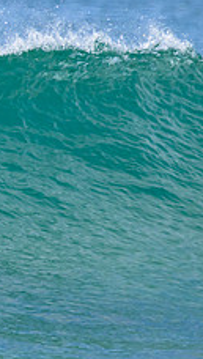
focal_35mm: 2128
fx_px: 20274
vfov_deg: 1.0
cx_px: -195
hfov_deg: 0.6
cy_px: 61
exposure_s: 1/2000
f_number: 11
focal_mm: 800
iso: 1400
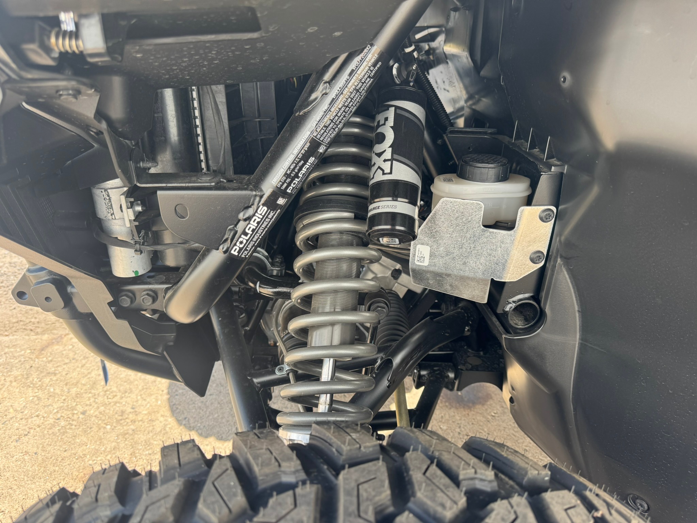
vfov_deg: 56.8
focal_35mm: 24
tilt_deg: -27.3
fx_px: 483
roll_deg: +0.1
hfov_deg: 71.6
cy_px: 262
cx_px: 348
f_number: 1.78
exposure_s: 1/366
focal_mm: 6.76
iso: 80
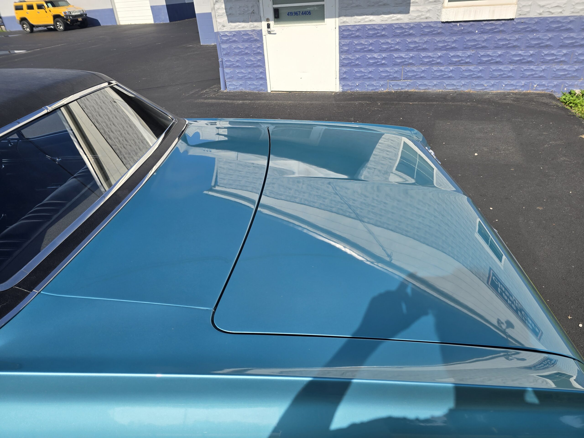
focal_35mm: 23
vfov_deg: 58.9
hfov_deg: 73.9
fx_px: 388
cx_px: 292
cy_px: 219
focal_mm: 6.3
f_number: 1.7
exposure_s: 1/968
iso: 12
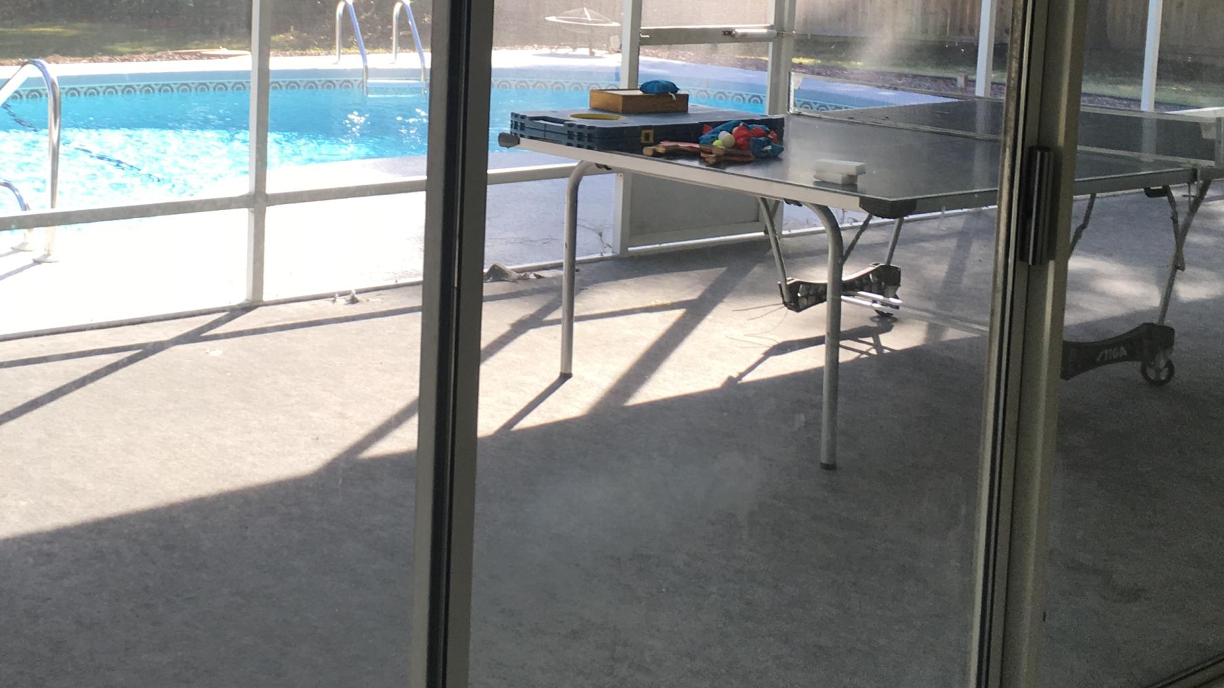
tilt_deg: -5.4
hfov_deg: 39.5
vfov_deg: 22.5
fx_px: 1688
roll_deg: -1.9
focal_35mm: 52
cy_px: 68
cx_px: 440
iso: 25
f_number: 2.2
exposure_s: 1/125
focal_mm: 4.15
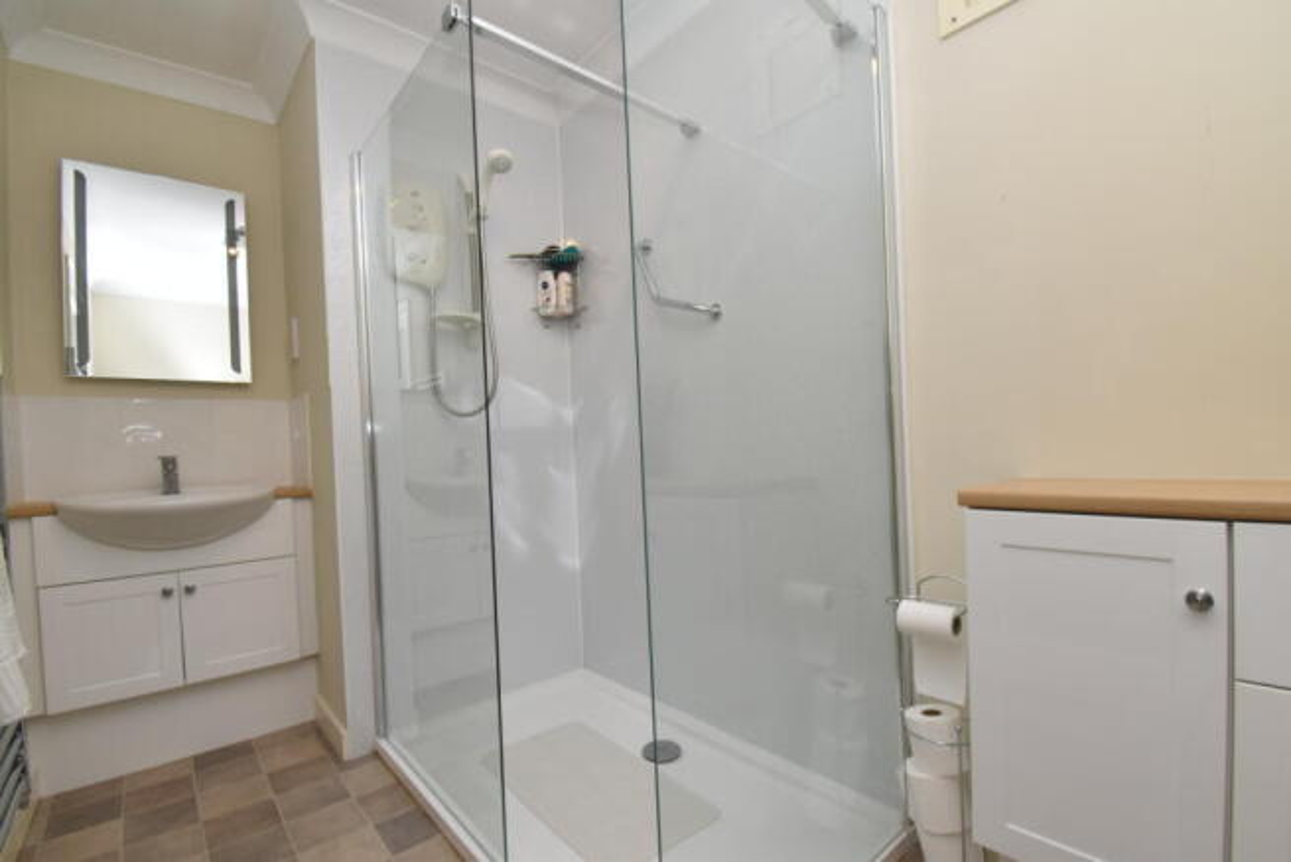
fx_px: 538
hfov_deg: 100.4
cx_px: 646
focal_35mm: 15
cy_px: 431
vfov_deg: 77.4
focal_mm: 10
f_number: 13
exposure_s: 1/60
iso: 640
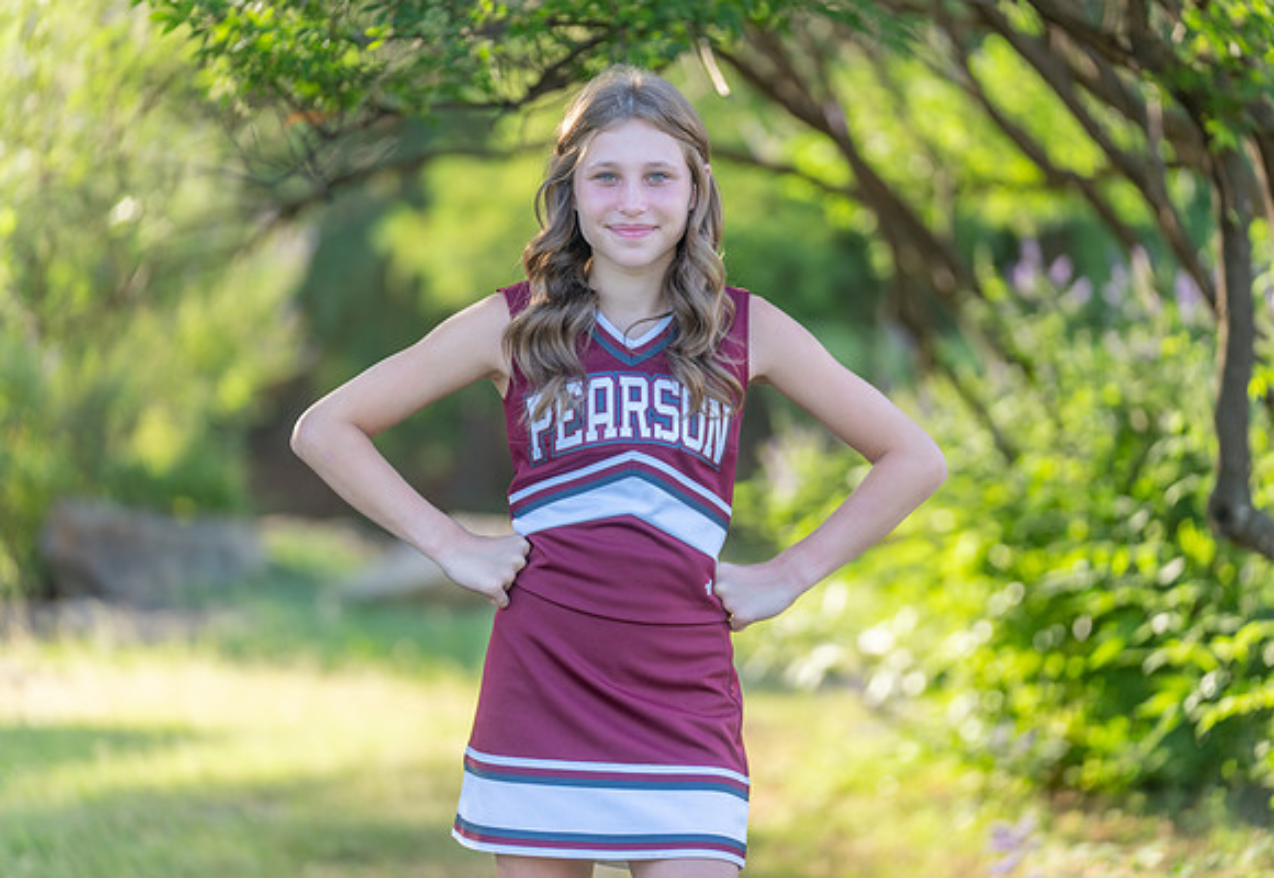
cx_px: 659
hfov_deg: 14.6
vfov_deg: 10.1
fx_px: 4980
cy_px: 439
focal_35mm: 139
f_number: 2.8
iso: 160
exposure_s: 1/320
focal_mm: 136
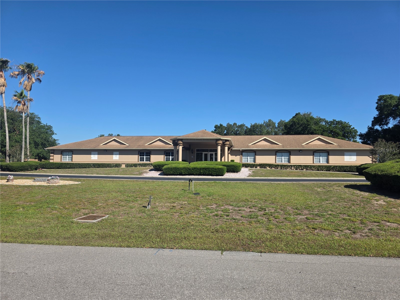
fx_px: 266
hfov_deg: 73.9
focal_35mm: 23
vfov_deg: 58.9
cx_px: 200
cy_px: 150
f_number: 1.7
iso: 80
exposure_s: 1/6355
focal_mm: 6.3
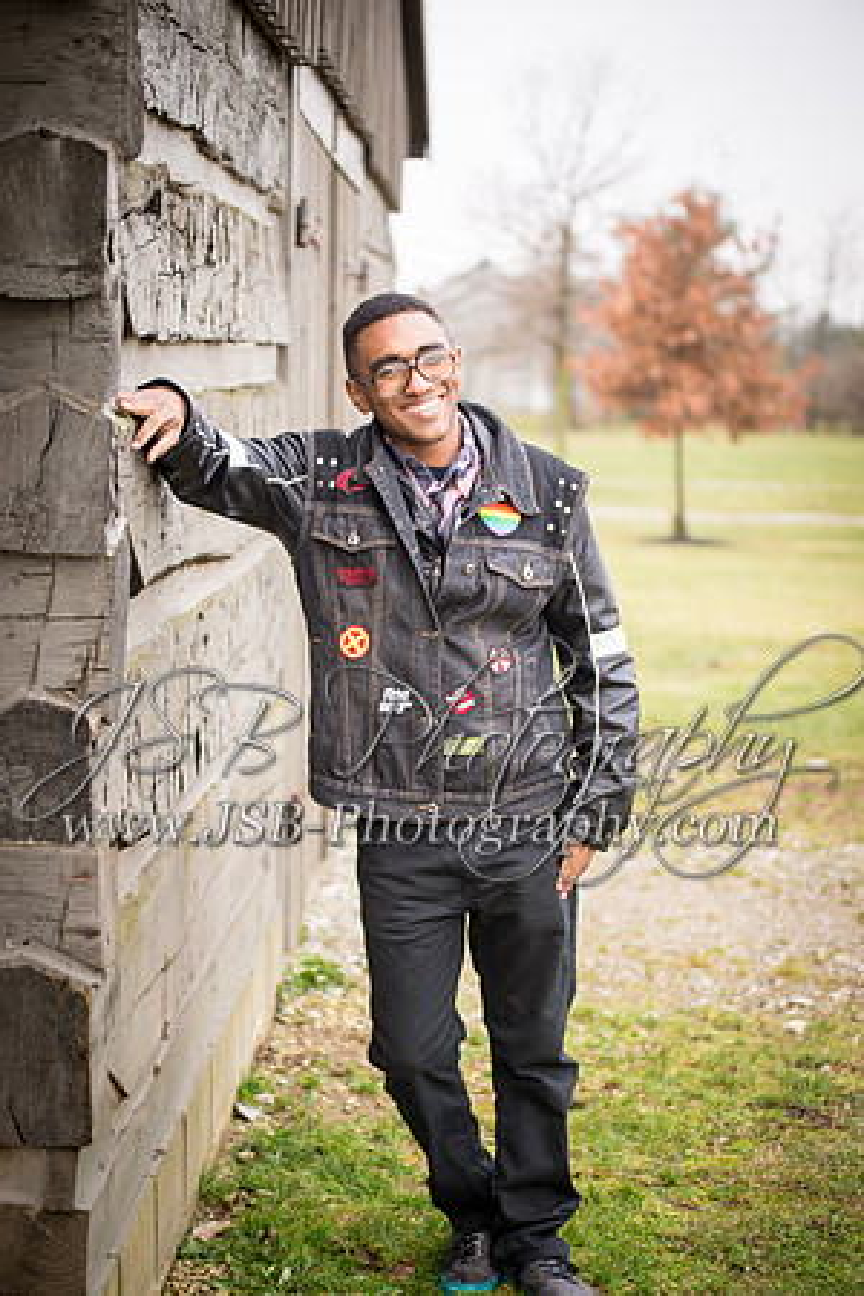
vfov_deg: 28.8
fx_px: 2520
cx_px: 432
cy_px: 648
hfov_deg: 19.5
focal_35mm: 70
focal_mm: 70
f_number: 2.8
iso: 200
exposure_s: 1/60
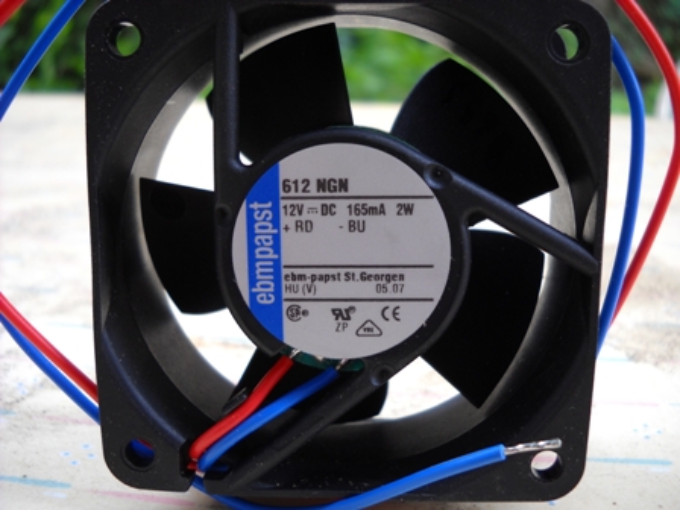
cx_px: 340
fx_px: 805
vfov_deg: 35.1
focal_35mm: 41
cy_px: 255
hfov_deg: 45.8
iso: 64
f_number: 3.1
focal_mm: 6.72
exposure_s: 1/100
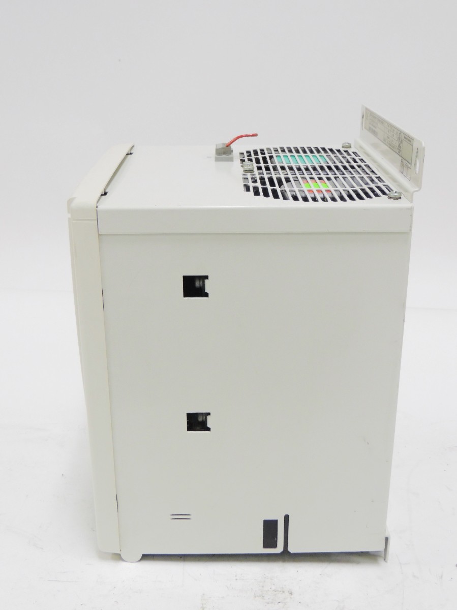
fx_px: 757
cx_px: 228
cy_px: 305
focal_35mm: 43
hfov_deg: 33.6
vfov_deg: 43.9
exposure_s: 1/25
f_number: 3.4
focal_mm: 7.6
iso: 400
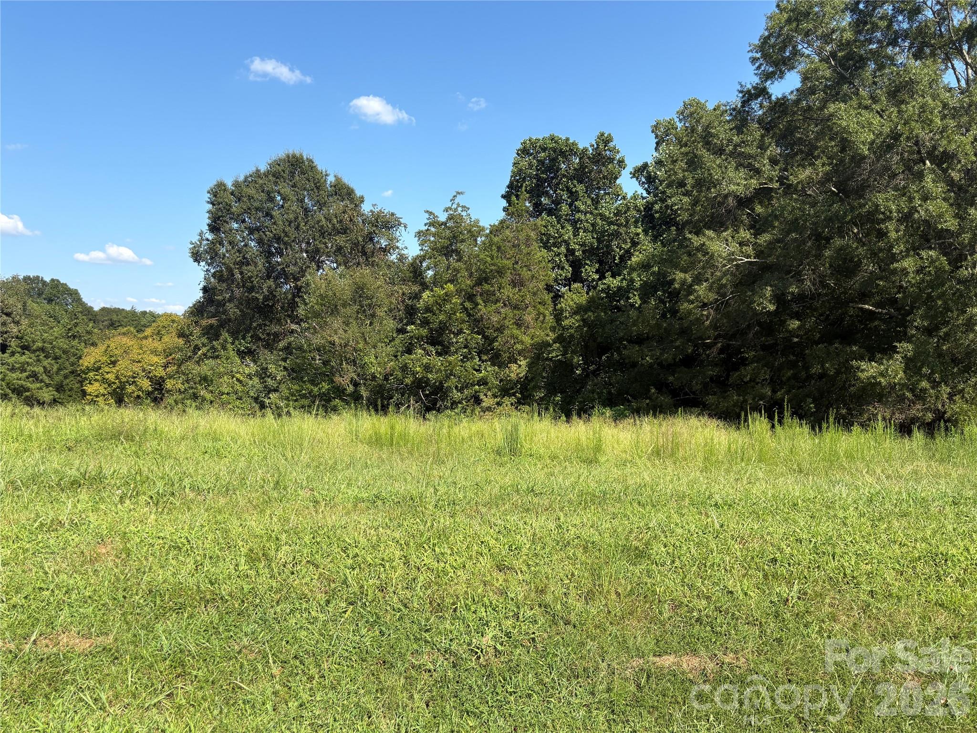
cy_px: 366
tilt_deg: -2.4
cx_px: 488
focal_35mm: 26
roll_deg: +0.9
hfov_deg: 67.3
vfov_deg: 53.1
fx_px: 734
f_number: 1.6
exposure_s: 1/2208
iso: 50
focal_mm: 5.96
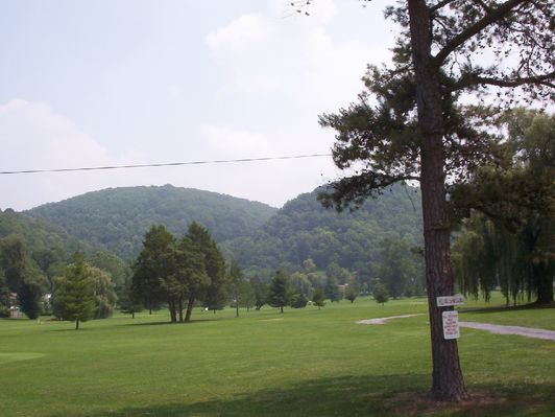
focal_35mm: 39
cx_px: 278
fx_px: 625
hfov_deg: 47.9
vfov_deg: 36.8
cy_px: 208
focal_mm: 6
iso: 100
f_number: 8
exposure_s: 1/252
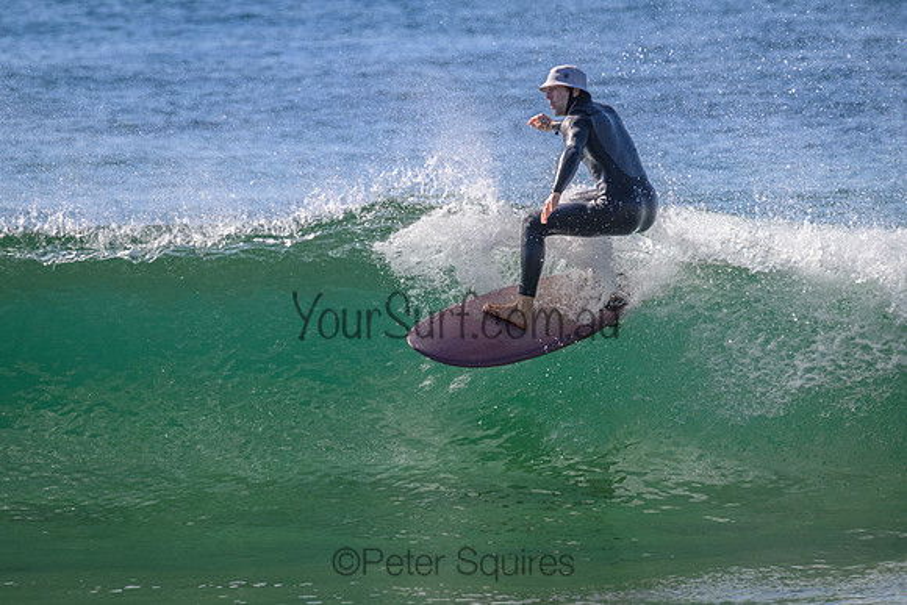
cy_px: 255
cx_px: 467
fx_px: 17821
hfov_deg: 2.9
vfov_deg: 1.9
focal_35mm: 707
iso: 1400
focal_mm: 590
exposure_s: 1/2000
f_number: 11
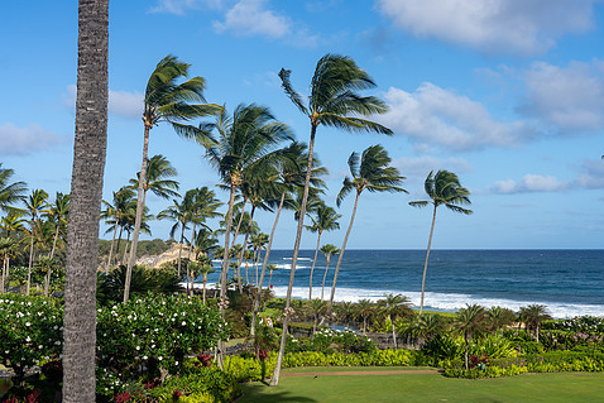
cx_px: 360
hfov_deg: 38.7
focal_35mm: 51
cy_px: 189
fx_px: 856
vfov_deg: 26.5
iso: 50
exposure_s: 1/800
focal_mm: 42
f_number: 5.6
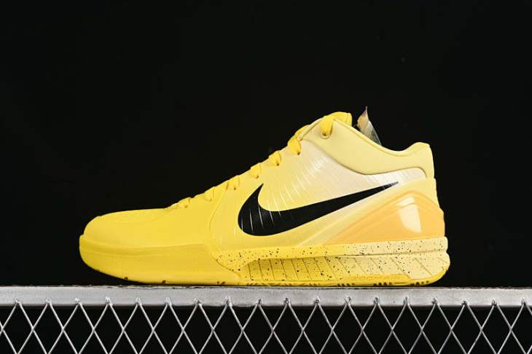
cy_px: 177
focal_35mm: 75
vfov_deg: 18.2
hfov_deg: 27.0
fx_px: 1108
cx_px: 266
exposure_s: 1/80
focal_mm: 50
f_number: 8
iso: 160
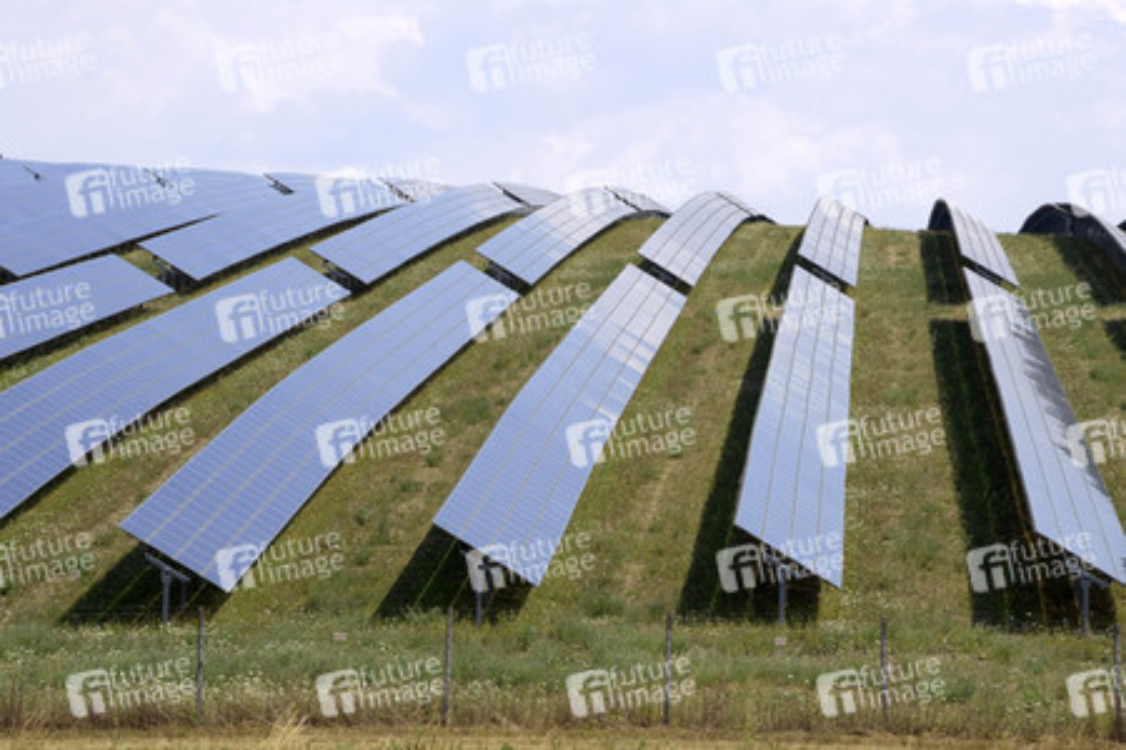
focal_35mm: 190
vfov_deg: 7.2
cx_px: 563
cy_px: 375
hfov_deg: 10.8
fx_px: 5942
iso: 1000
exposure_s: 1/640
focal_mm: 190
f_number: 18
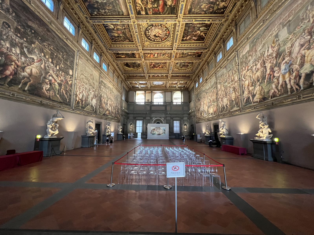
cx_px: 157
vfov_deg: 89.9
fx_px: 118
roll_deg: -0.7
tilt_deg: +6.0
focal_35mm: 13
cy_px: 118
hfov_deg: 106.2
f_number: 1.8
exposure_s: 1/60
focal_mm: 1.57
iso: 800
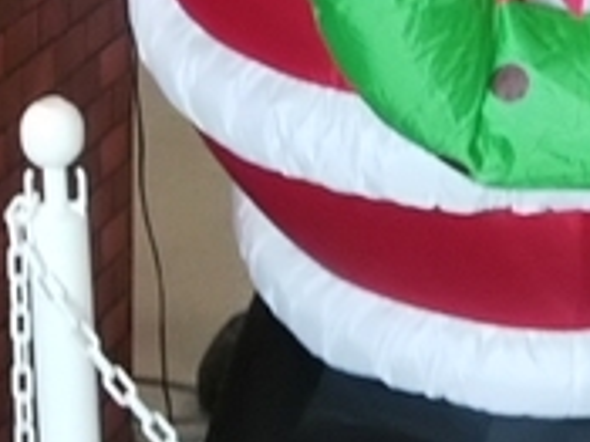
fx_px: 2998
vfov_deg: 8.2
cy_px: -321
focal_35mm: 176
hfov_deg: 11.2
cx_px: 246
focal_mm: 4
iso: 50
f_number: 2.2
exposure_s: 1/30
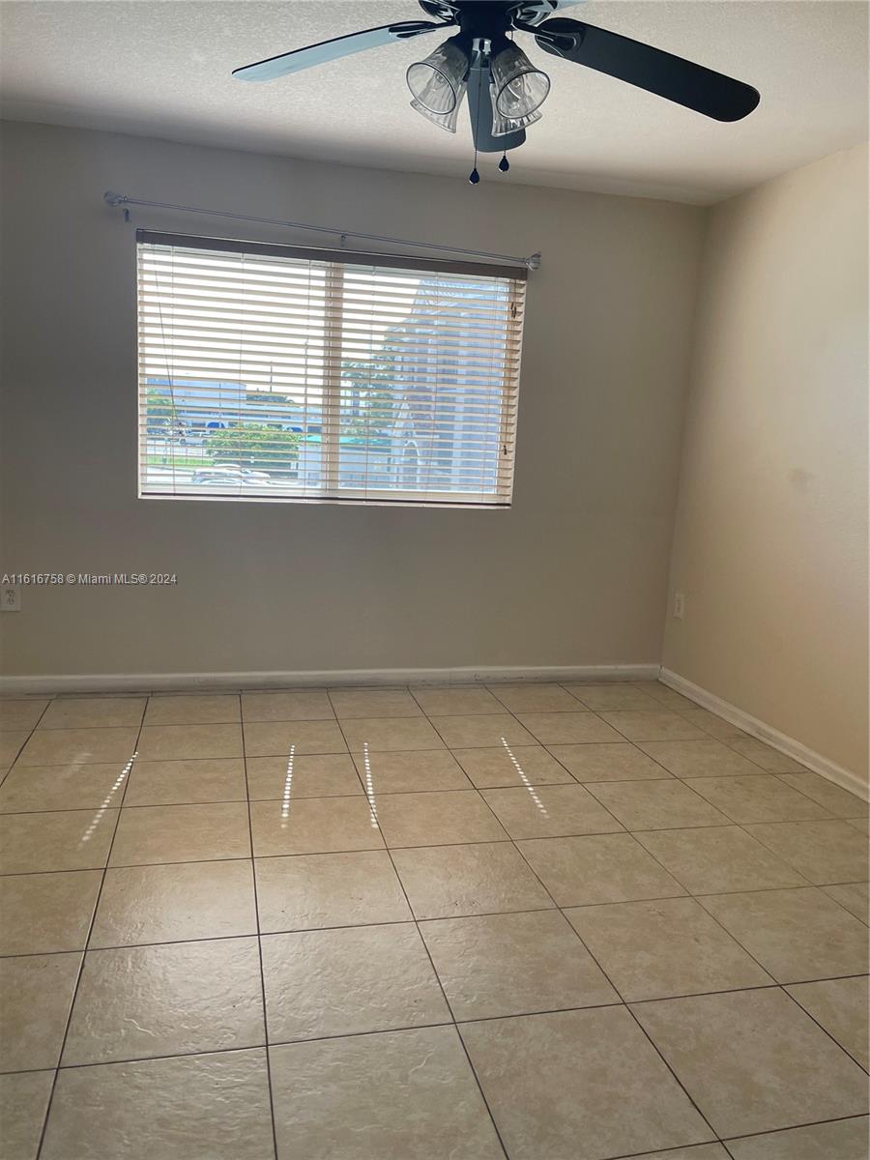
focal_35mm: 25
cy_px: 580
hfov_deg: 54.9
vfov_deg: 69.4
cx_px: 435
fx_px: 838
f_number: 1.6
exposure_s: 1/198
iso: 32
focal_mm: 5.1
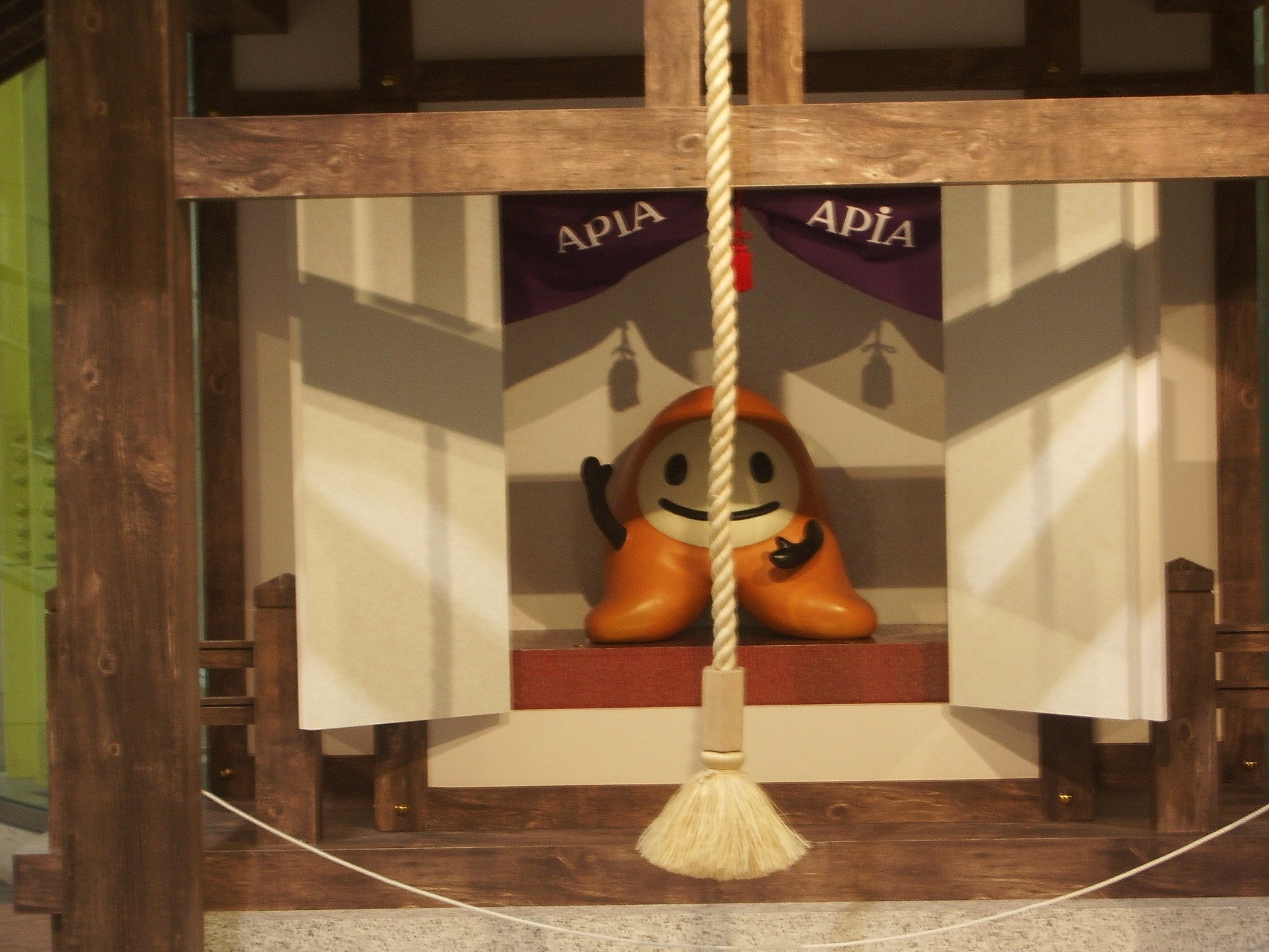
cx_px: 634
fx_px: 3263
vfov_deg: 16.6
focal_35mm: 89
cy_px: 476
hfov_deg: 22.0
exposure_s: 1/13
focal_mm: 14.6
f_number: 4.4
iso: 100
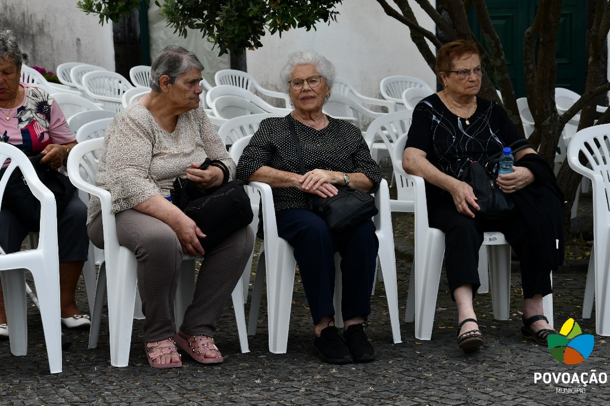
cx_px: 305
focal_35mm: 105
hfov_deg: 19.5
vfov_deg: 13.0
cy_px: 203
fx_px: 1778
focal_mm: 70
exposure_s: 1/250
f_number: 8
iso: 140
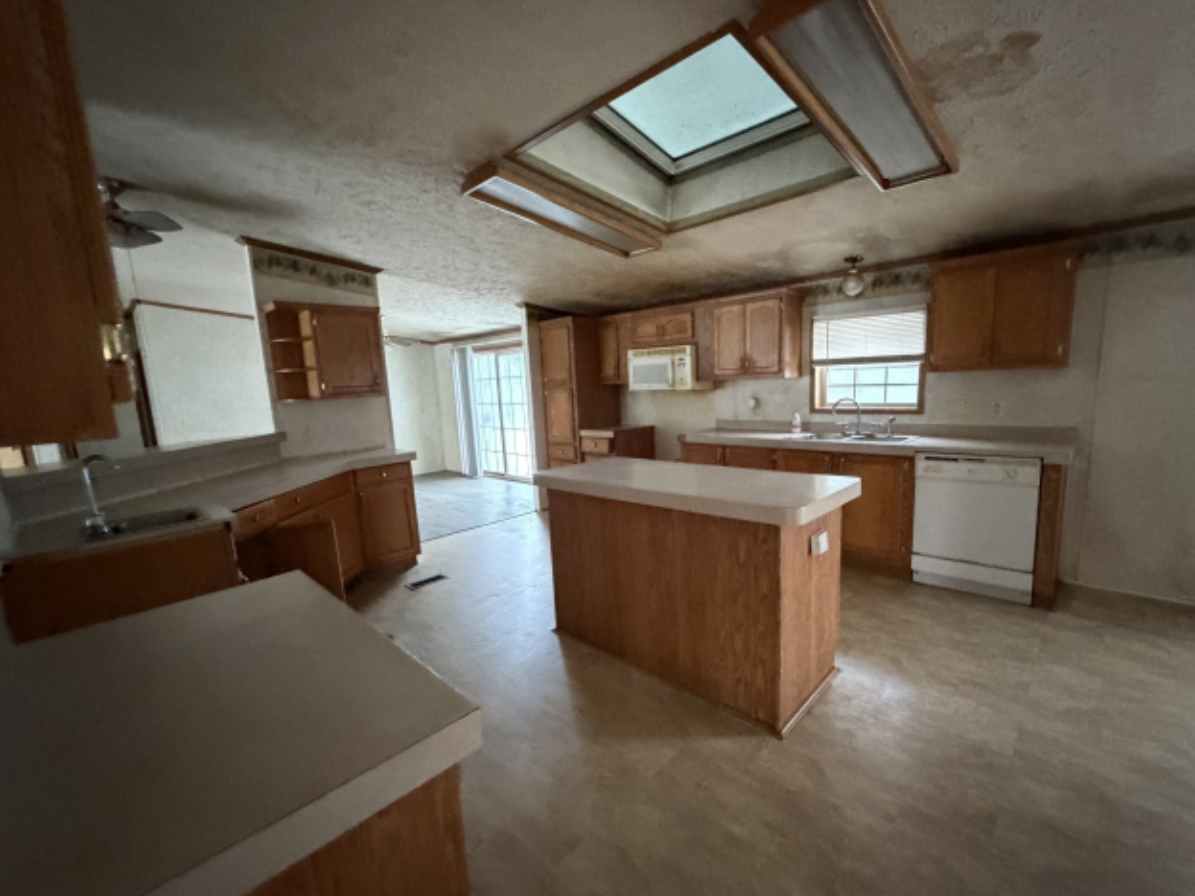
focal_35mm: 15
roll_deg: +1.9
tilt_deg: -9.2
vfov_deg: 81.7
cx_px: 617
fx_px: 518
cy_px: 460
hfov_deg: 98.1
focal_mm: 2.22
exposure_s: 1/46
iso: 1250
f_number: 2.2
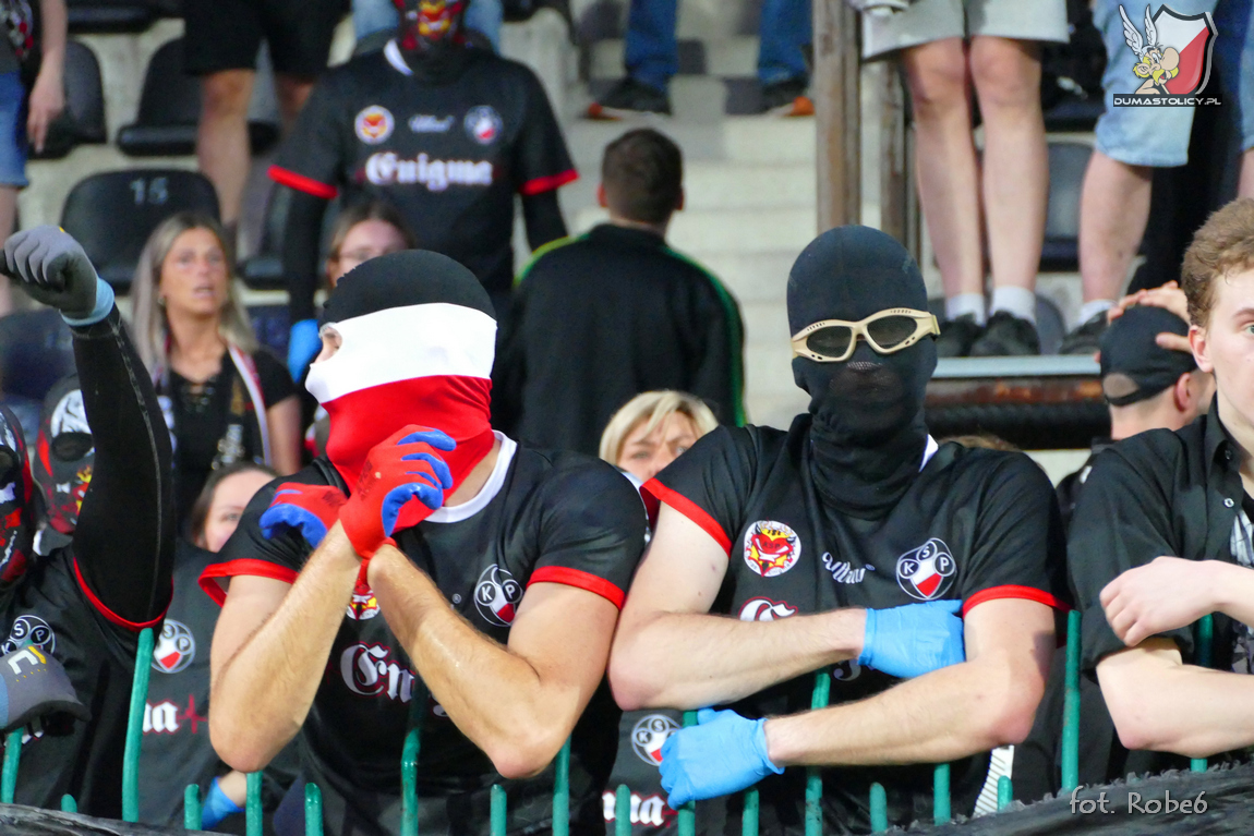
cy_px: 418
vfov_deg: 5.0
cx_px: 627
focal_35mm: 274
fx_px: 9545
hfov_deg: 7.5
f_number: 4
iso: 3200
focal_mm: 100.06
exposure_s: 1/160
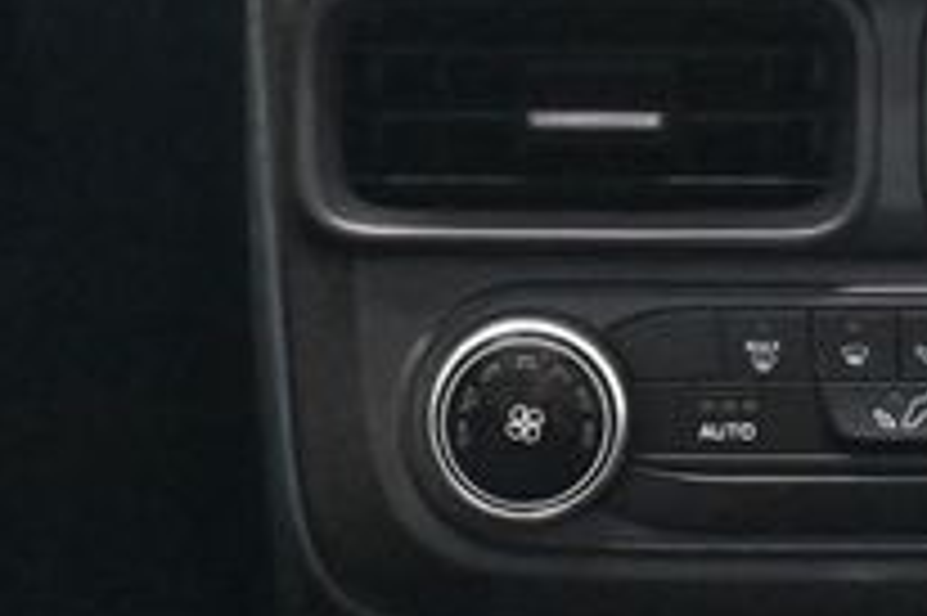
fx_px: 3893
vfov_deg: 9.0
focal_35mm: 151
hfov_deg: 13.4
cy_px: -67
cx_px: 922
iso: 12800
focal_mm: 32.5
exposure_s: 1/25
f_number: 5
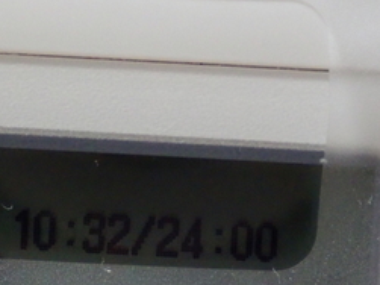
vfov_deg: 10.1
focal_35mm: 146
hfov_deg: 13.5
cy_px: 232
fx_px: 1602
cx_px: 212
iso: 1000
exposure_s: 1/60
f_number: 3.6
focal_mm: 11.01
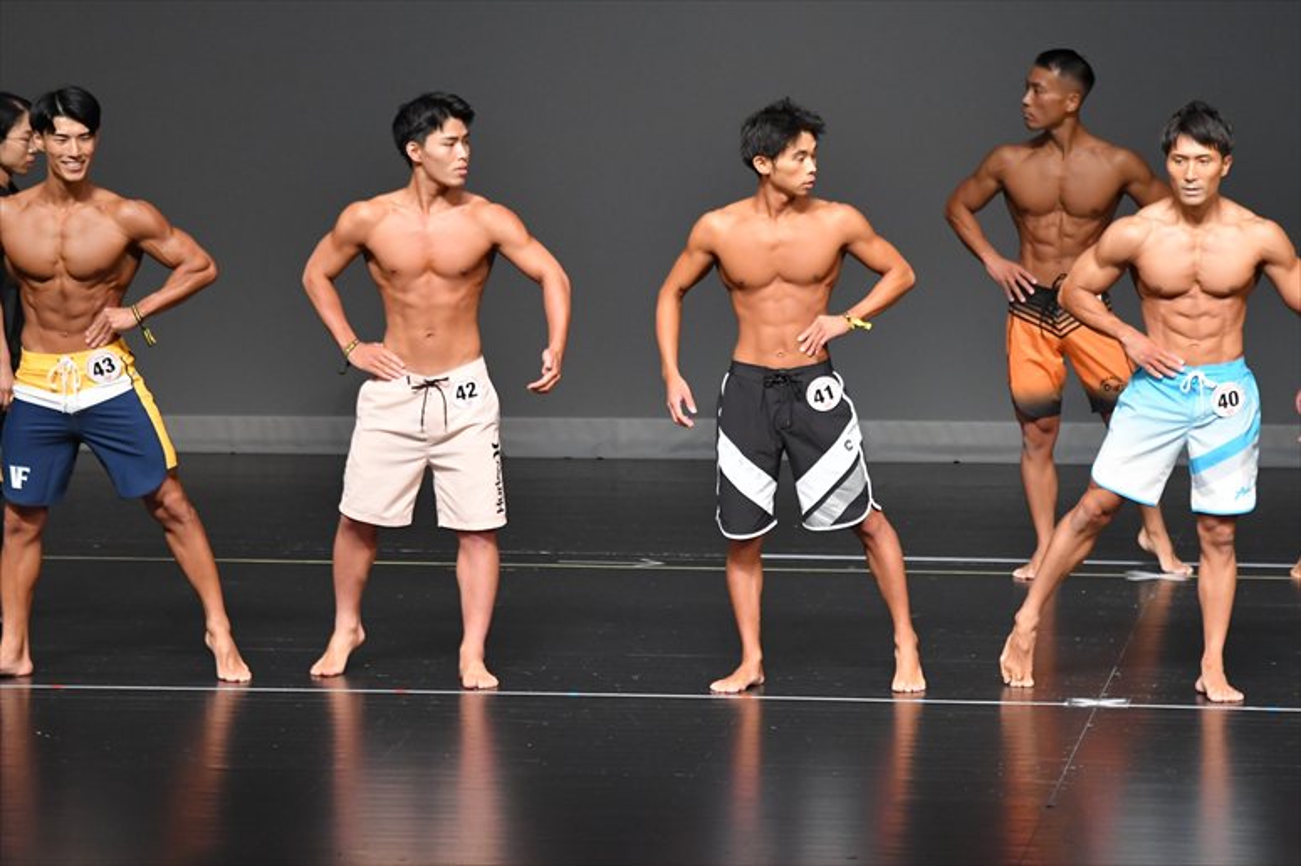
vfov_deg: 5.1
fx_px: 9753
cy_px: 433
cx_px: 650
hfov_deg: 7.6
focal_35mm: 270
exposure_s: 1/400
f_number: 5.6
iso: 3200
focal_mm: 180
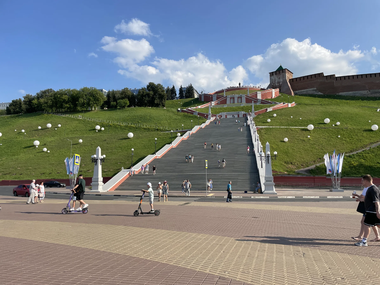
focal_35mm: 26
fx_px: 285
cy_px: 142
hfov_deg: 67.3
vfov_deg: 53.1
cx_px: 190
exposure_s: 1/3125
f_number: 1.6
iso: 32
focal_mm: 4.2
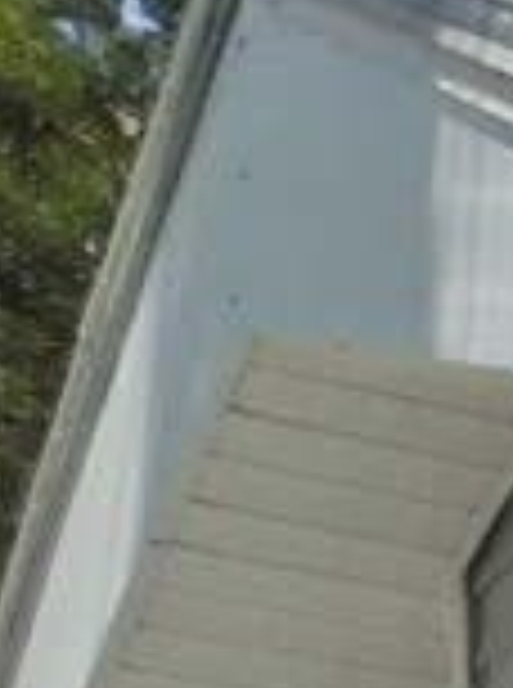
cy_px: 1637
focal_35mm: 217
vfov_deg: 8.4
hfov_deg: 4.9
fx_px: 4306
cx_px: 2916
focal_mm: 4
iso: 125
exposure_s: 1/1000
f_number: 6
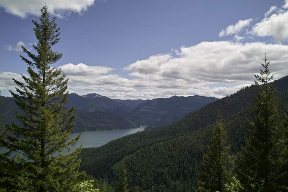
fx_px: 224
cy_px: 96
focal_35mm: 28
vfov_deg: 46.4
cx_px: 144
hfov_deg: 65.5
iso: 100
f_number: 8
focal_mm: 16.6
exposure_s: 1/200
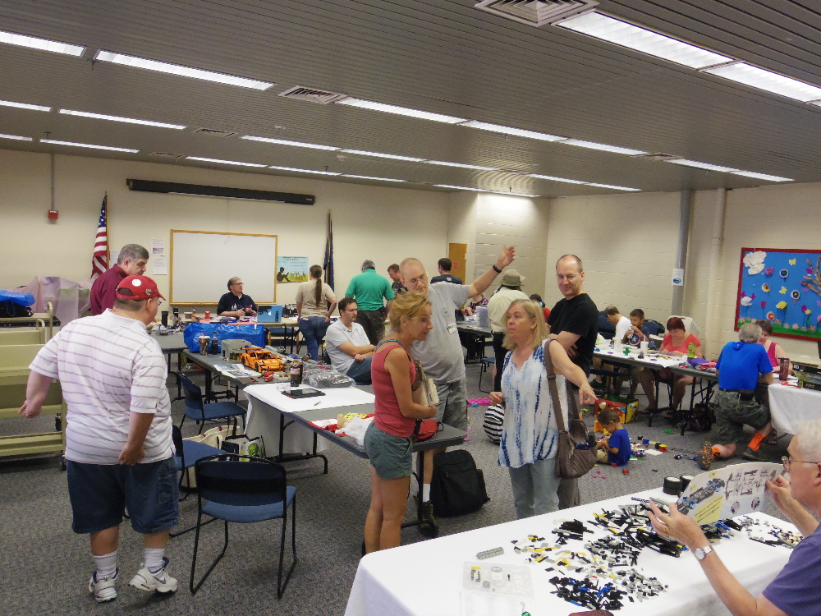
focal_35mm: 27
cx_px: 410
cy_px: 308
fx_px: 640
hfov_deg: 65.3
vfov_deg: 51.4
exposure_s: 1/50
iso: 800
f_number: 4.5
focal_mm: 5
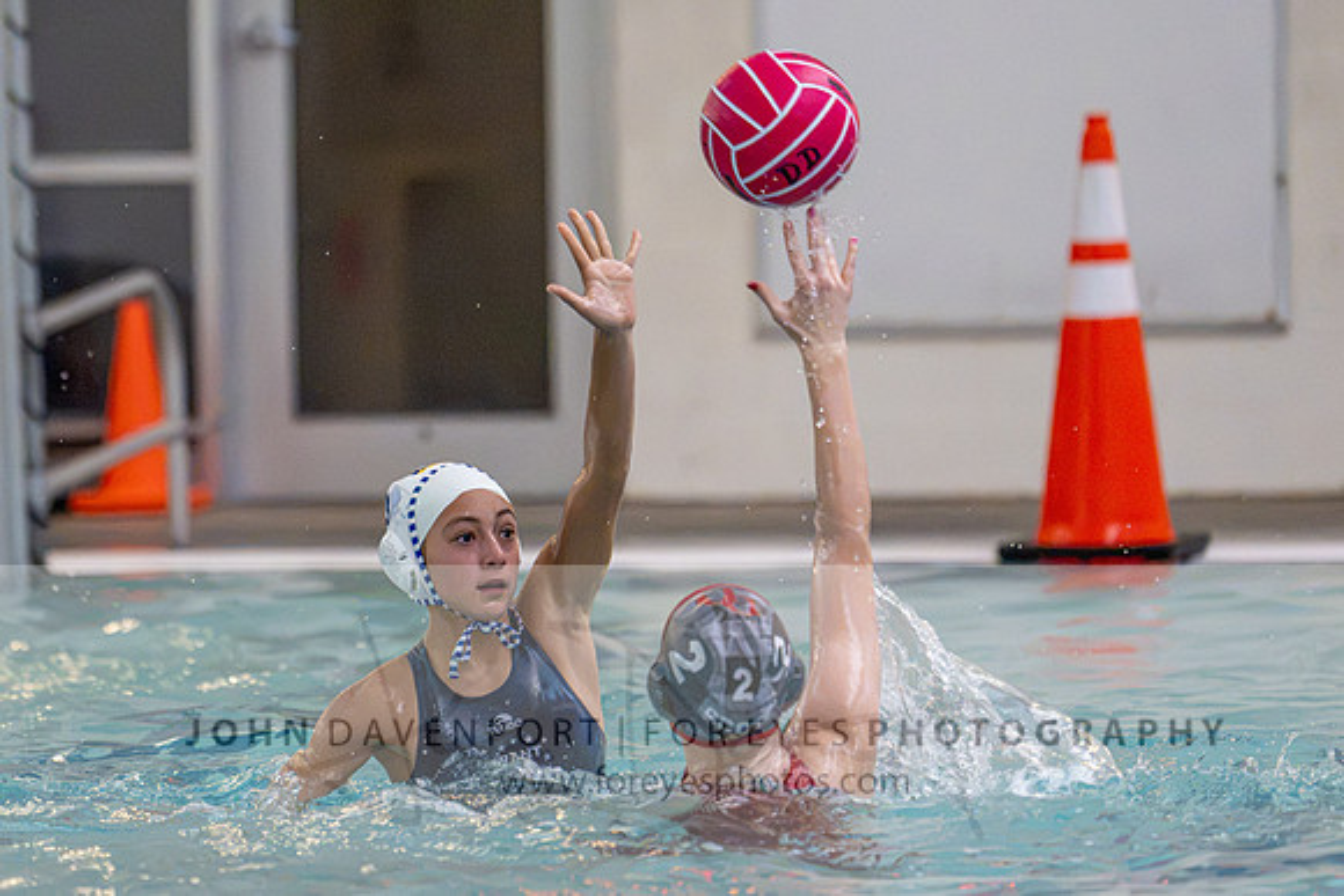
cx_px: 367
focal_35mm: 338
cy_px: 302
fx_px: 12614
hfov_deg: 6.1
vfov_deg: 4.1
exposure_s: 1/1000
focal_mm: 200
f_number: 2.8
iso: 20000
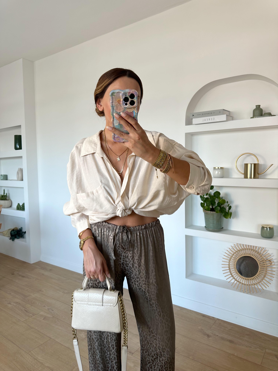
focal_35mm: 24
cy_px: 186
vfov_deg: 71.6
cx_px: 139
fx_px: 257
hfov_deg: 56.8
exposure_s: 1/100
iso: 80
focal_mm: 6.86
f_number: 1.78
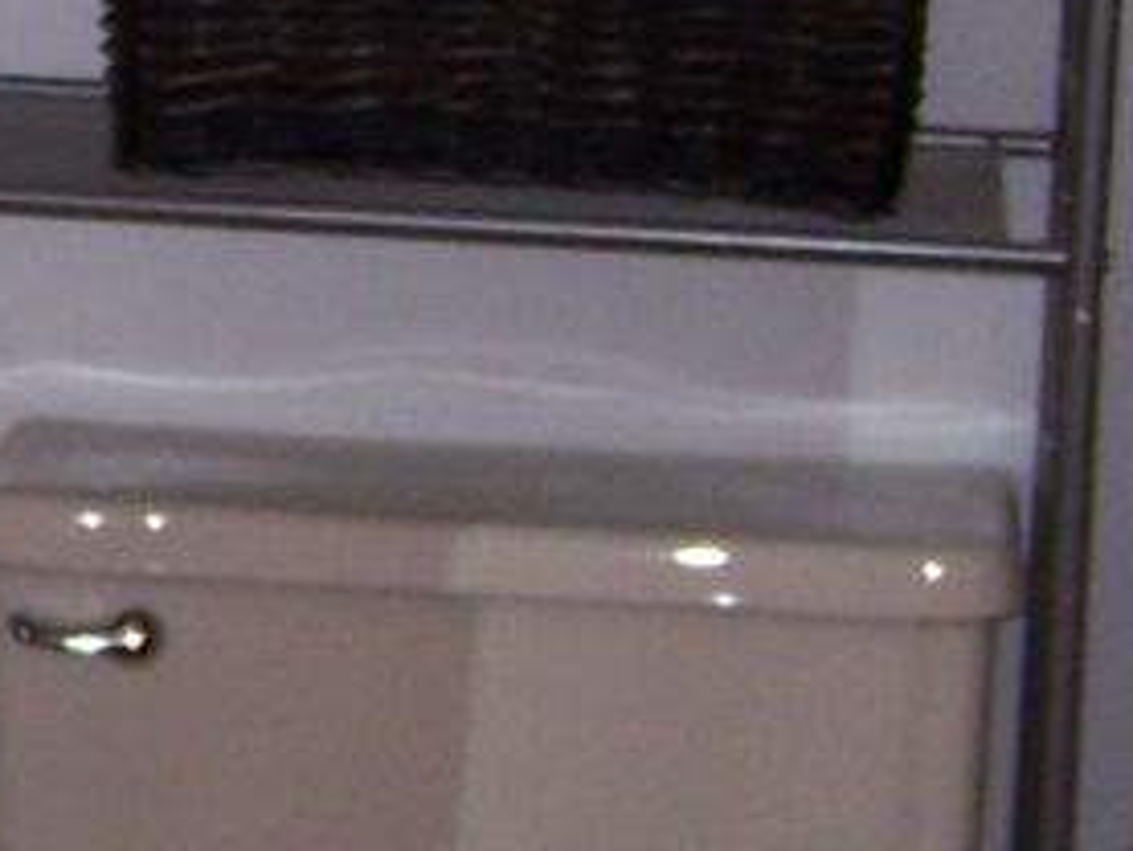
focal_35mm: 185
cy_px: -237
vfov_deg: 7.9
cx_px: -532
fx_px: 6058
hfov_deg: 10.3
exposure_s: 1/60
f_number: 2.8
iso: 80
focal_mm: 5.5
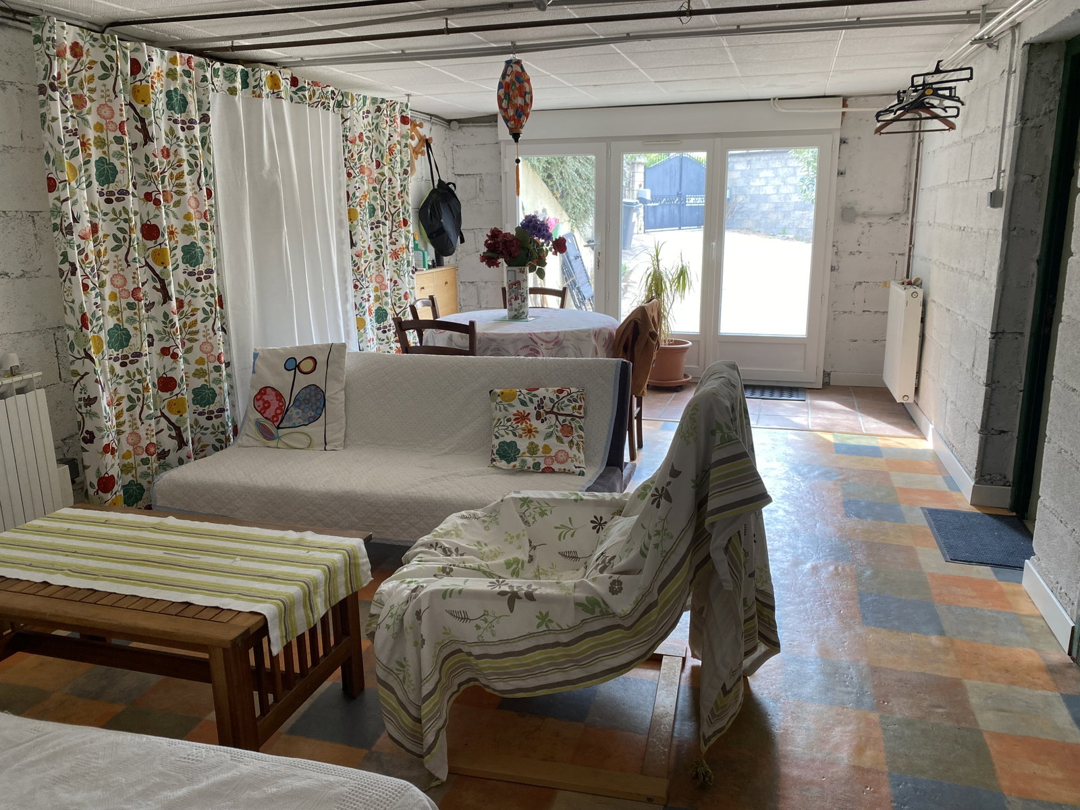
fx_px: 811
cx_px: 540
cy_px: 405
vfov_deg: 53.1
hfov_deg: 67.3
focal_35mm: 26
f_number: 1.8
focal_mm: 4.25
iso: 100
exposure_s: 1/121
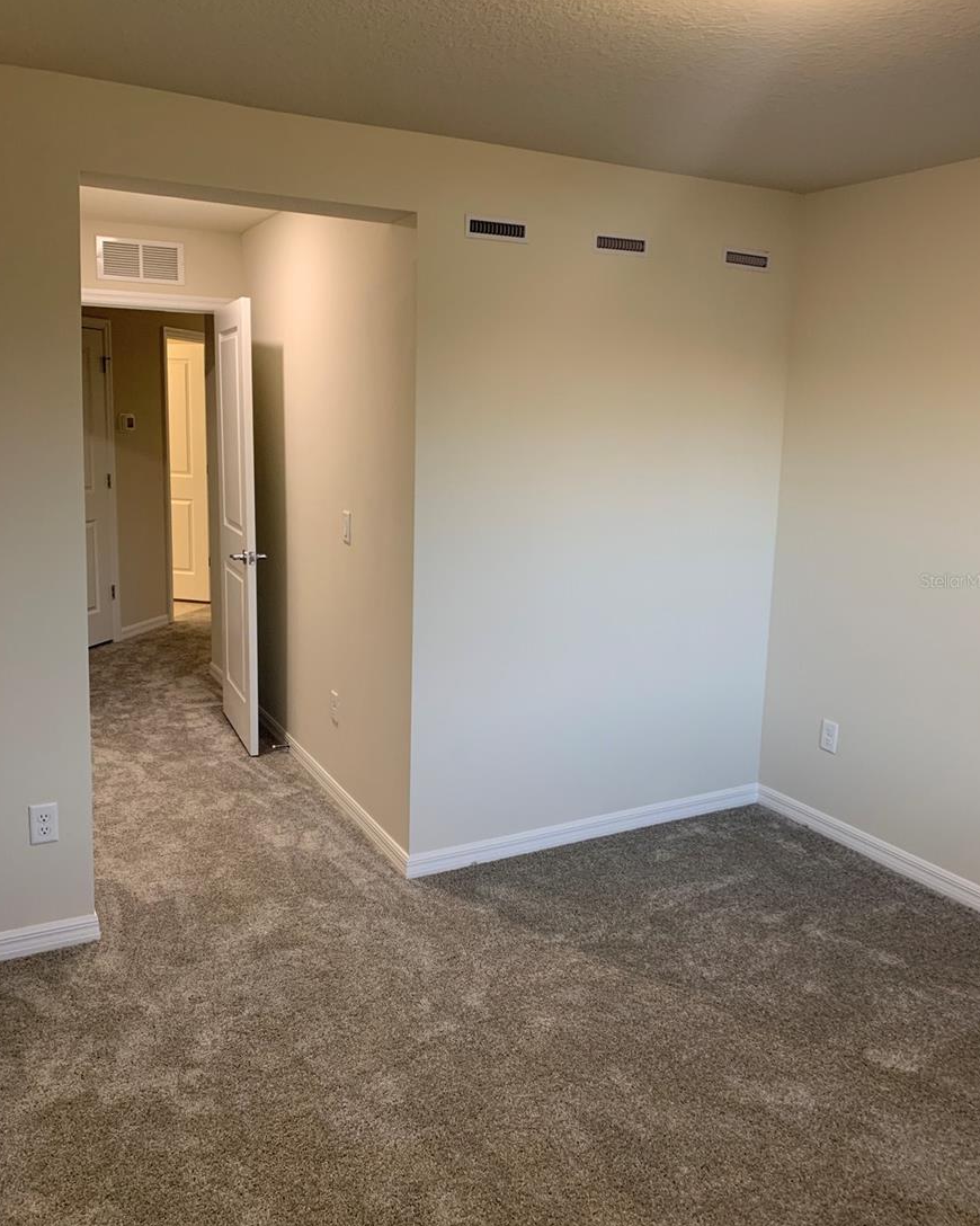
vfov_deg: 62.2
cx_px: 493
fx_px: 1015
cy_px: 580
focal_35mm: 28
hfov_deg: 51.5
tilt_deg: -9.4
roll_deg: -1.6
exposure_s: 1/60
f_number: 1.8
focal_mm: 4.25
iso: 125
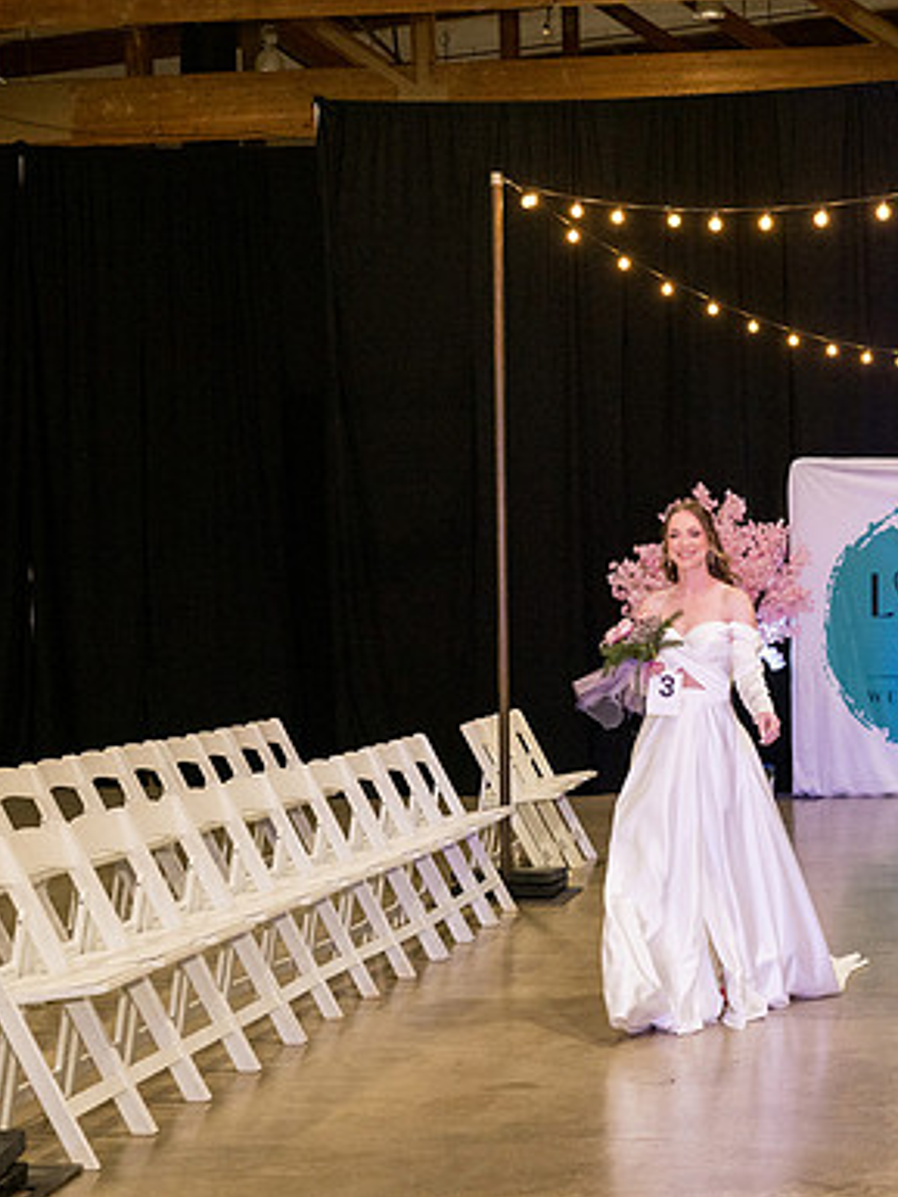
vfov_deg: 27.4
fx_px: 2454
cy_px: 598
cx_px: 740
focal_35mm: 71
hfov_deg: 20.5
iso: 3200
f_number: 4
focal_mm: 49
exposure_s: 1/400
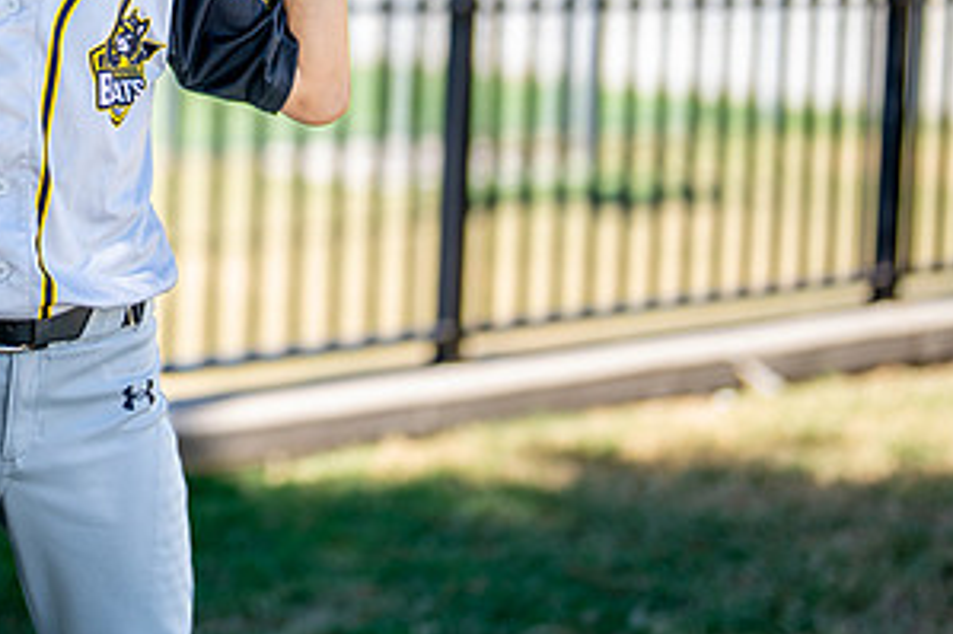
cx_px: 72
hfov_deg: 17.1
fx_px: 3122
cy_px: -59
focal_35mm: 118
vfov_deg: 11.4
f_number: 1.2
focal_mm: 50
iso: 100
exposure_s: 1/1600
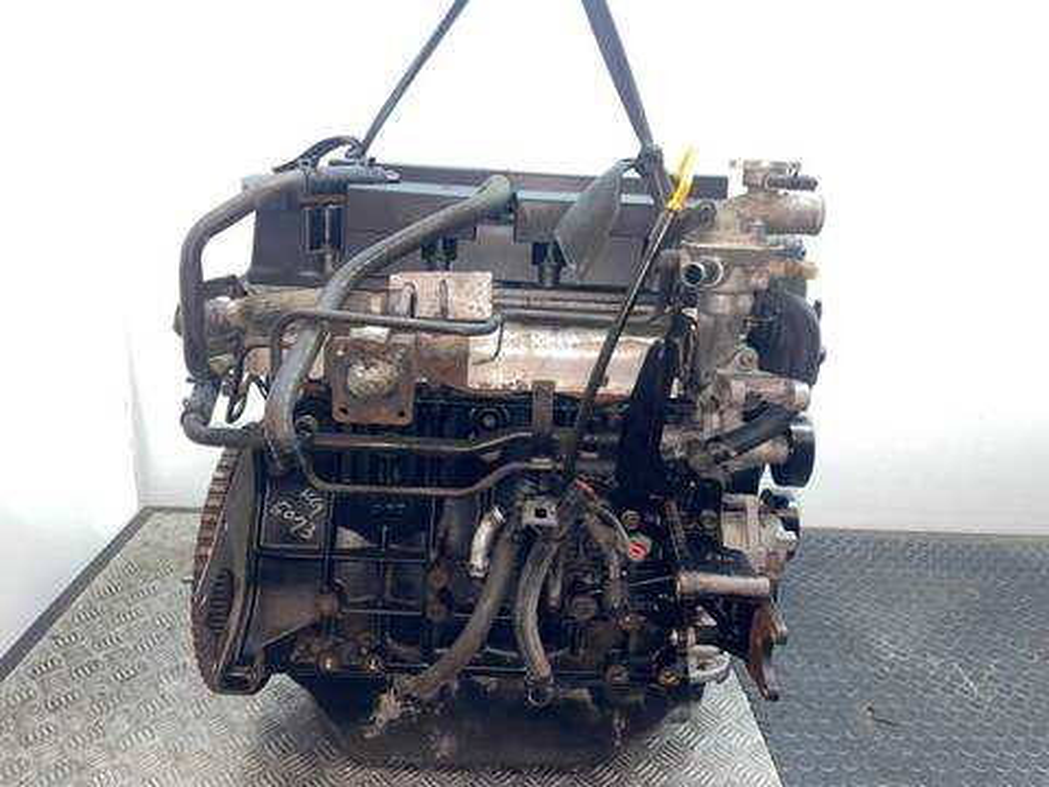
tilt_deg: -17.7
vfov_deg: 53.1
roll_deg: -2.3
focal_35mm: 26
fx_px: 788
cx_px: 524
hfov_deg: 67.3
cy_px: 394
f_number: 1.6
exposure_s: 1/9
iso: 50
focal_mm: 4.2
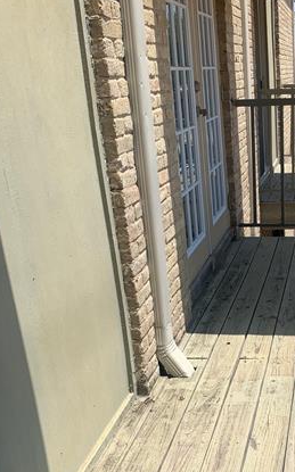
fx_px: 657
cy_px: 336
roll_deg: +3.5
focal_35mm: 51
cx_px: 267
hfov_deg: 24.6
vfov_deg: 38.9
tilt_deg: -22.1
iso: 25
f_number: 1.8
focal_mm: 4.25
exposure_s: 1/2481
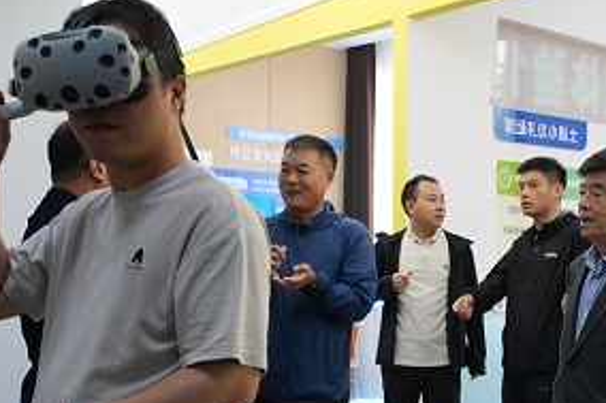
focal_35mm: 61
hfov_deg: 32.5
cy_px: 273
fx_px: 1026
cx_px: 417
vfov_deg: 22.1
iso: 3200
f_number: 4
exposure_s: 1/160
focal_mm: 35
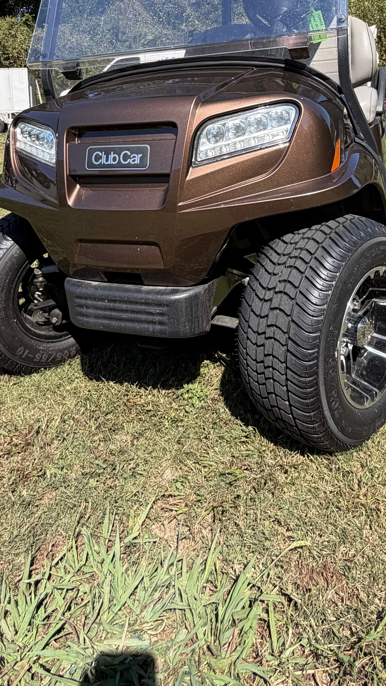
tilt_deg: -2.7
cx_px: 223
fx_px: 491
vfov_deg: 63.3
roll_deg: +4.6
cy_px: 129
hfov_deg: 42.8
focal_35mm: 27
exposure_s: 1/760
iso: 40
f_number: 2.2
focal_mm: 2.22
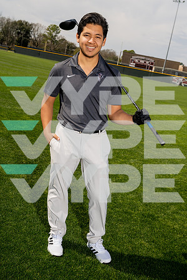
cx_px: 94
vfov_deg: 45.4
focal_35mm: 43
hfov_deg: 31.2
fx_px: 335
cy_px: 140
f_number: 8
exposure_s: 1/250
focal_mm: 43
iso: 100
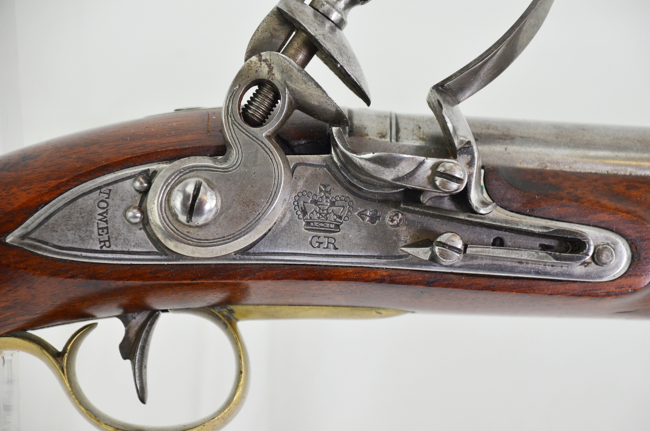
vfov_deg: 6.8
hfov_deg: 10.2
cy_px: 216
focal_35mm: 202
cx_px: 325
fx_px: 3649
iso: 800
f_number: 5.6
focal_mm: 135
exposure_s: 1/200
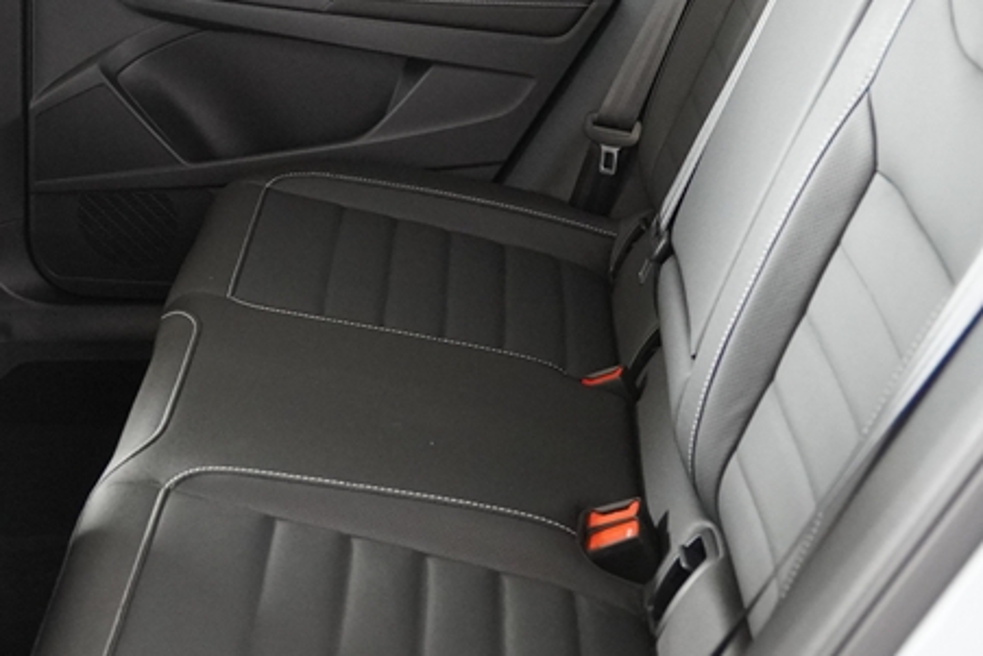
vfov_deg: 18.2
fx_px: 2048
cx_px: 307
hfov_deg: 26.8
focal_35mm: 75
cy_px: 230
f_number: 2.8
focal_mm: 22
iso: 2500
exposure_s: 1/160
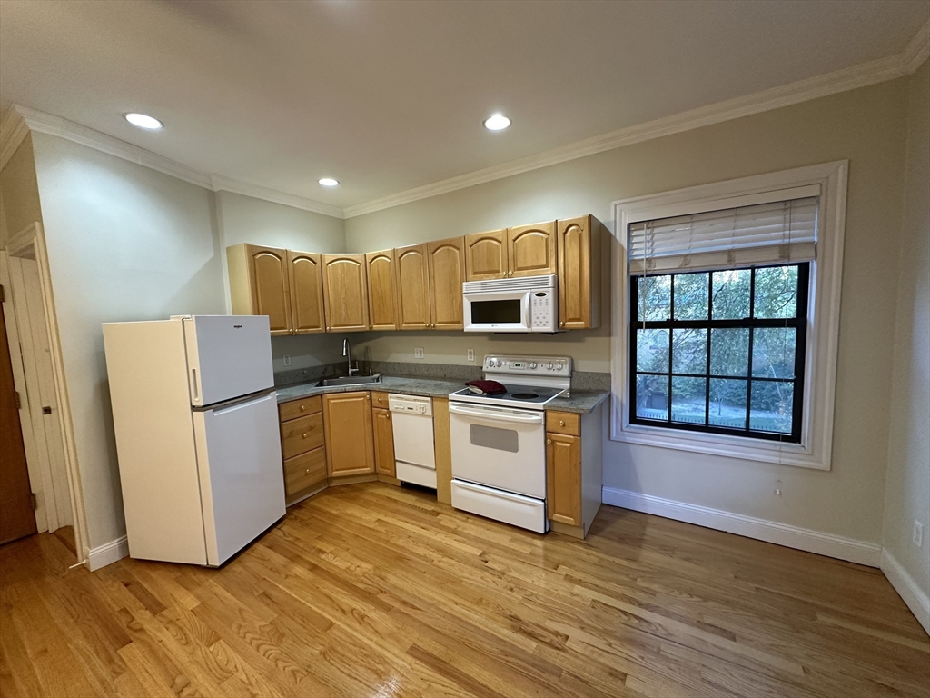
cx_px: 465
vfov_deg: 85.7
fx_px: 376
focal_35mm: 14
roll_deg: +3.0
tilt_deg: -2.9
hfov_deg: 102.1
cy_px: 349
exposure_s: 1/60
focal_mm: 2.22
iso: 200
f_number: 2.2
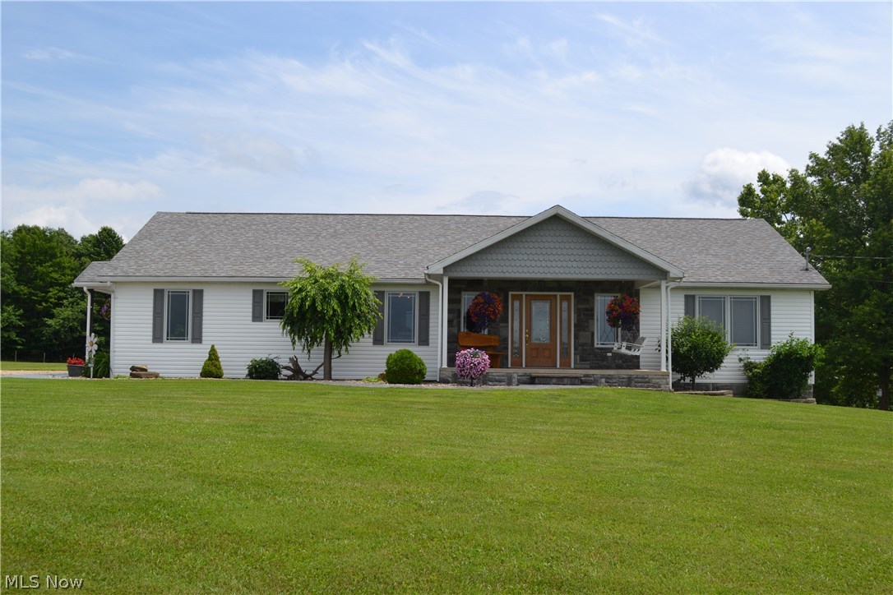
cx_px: 446
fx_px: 893
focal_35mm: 36
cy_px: 298
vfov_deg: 36.9
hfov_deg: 53.1
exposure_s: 1/320
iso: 100
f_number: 9
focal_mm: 24
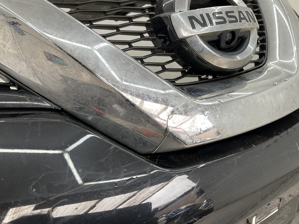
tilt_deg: -20.0
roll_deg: +3.6
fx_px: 250
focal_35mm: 29
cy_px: 112
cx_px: 150
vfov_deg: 48.2
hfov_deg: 61.7
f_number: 1.8
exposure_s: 1/100
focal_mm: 3
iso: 20
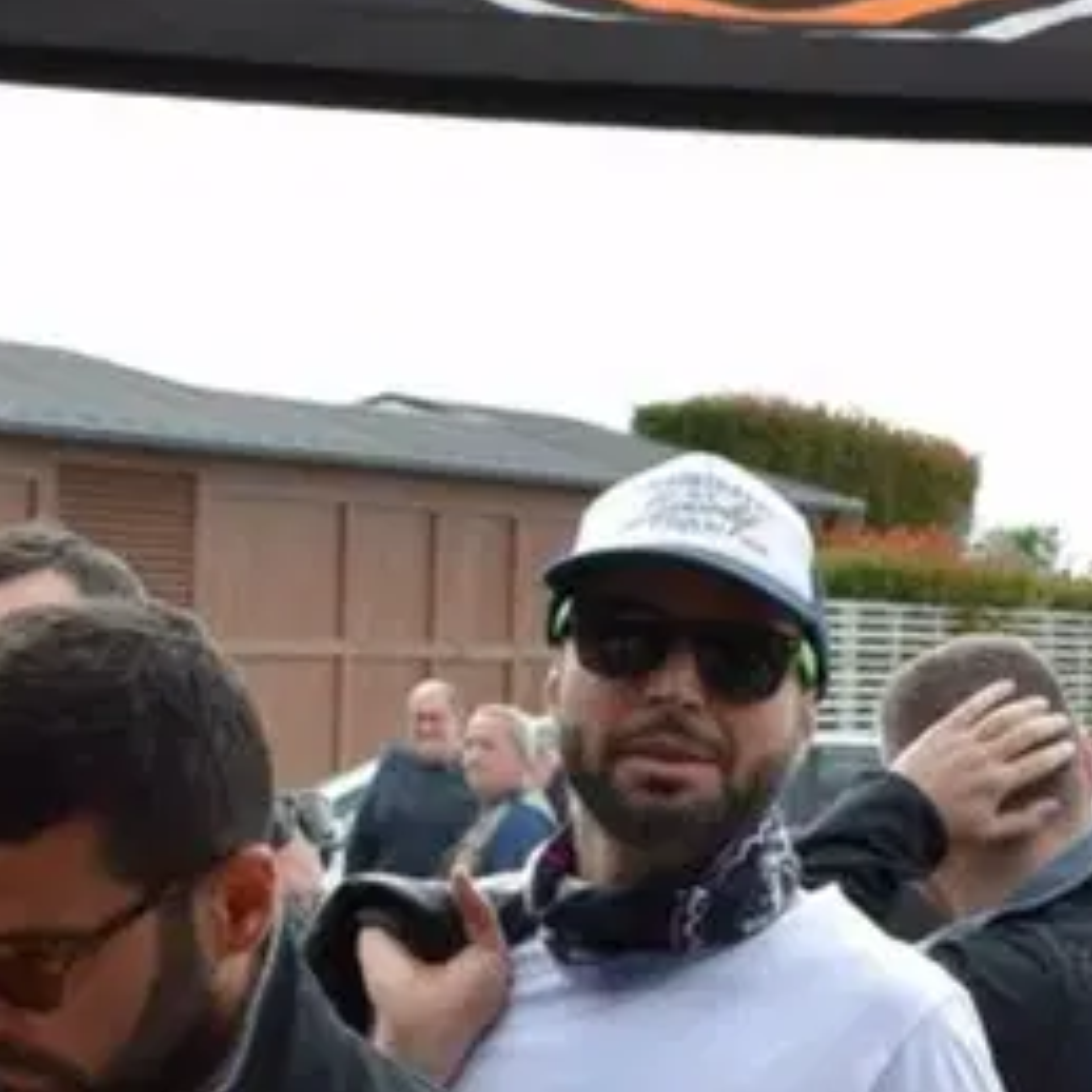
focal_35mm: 118
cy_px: 1075
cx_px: 970
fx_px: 4211
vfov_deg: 14.6
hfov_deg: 14.6
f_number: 8
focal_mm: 20
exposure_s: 1/250
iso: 200
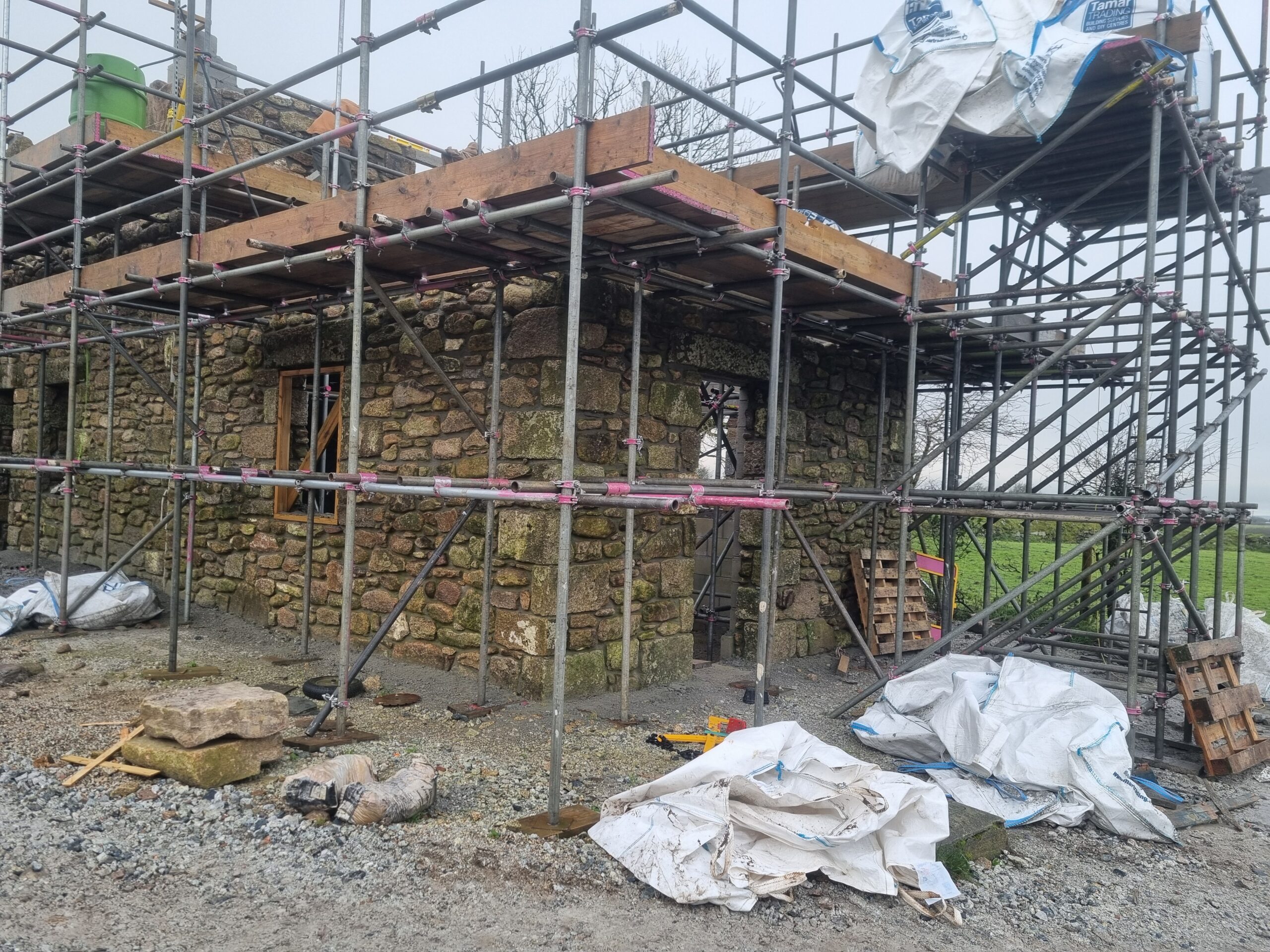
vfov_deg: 53.1
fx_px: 954
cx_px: 635
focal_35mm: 26
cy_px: 476
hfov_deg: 67.3
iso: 50
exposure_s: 1/280
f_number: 1.8
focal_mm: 5.4
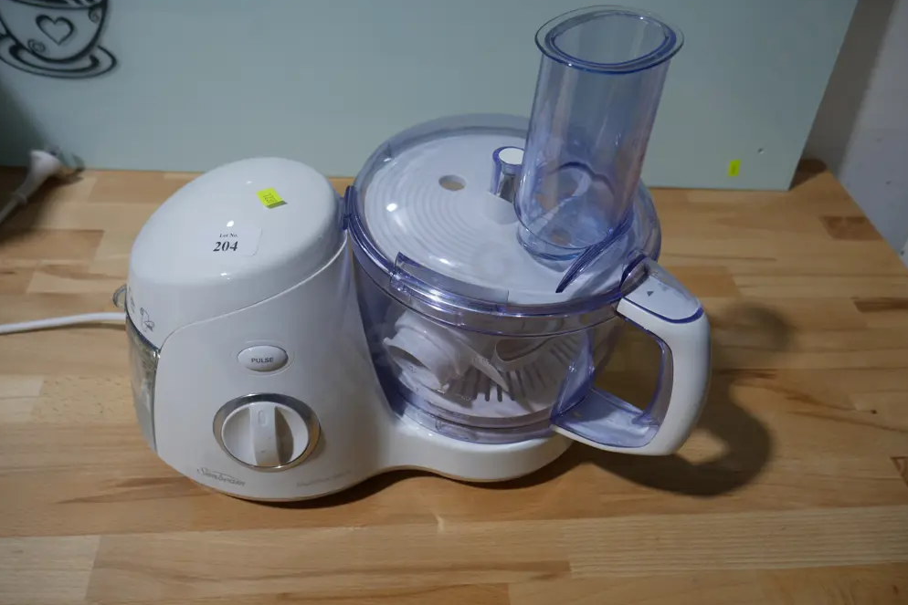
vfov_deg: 43.6
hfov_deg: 61.9
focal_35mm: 30
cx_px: 460
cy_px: 286
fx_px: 757
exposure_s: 1/125
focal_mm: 14
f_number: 3.5
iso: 200
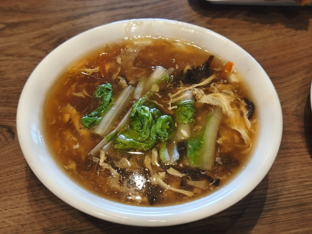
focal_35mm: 46
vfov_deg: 31.5
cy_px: 117
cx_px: 156
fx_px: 415
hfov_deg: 41.2
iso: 400
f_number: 1.65
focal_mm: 6.18
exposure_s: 1/120
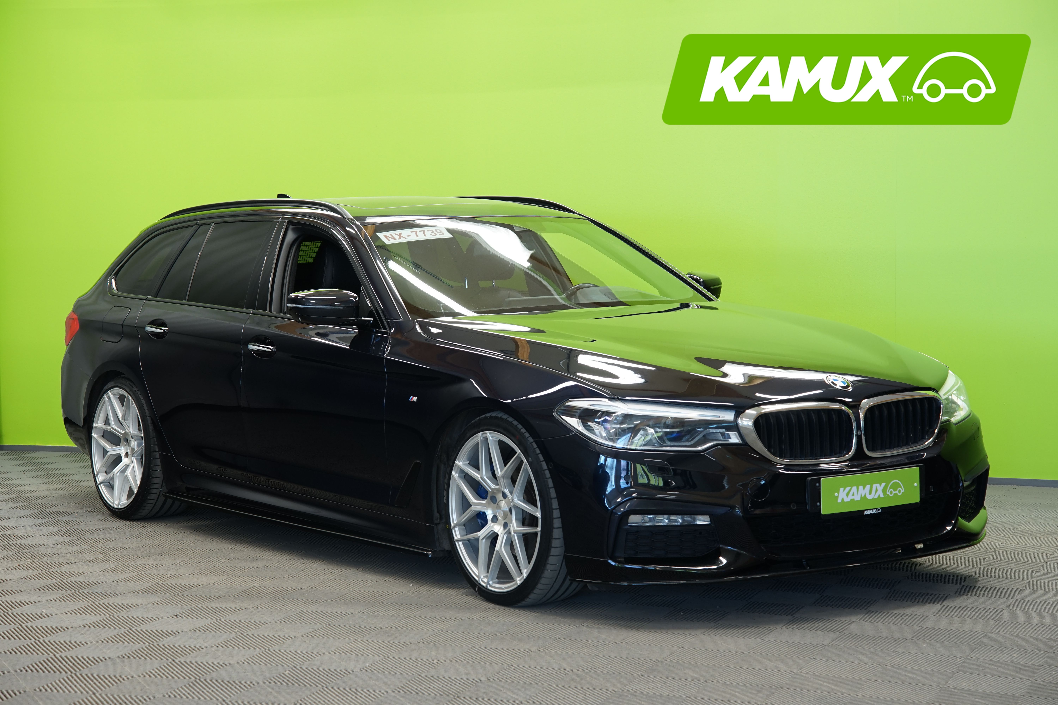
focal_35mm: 70
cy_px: 352
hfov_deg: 28.8
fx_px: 2057
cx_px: 529
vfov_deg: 19.5
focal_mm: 70
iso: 500
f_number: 5.6
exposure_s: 1/15
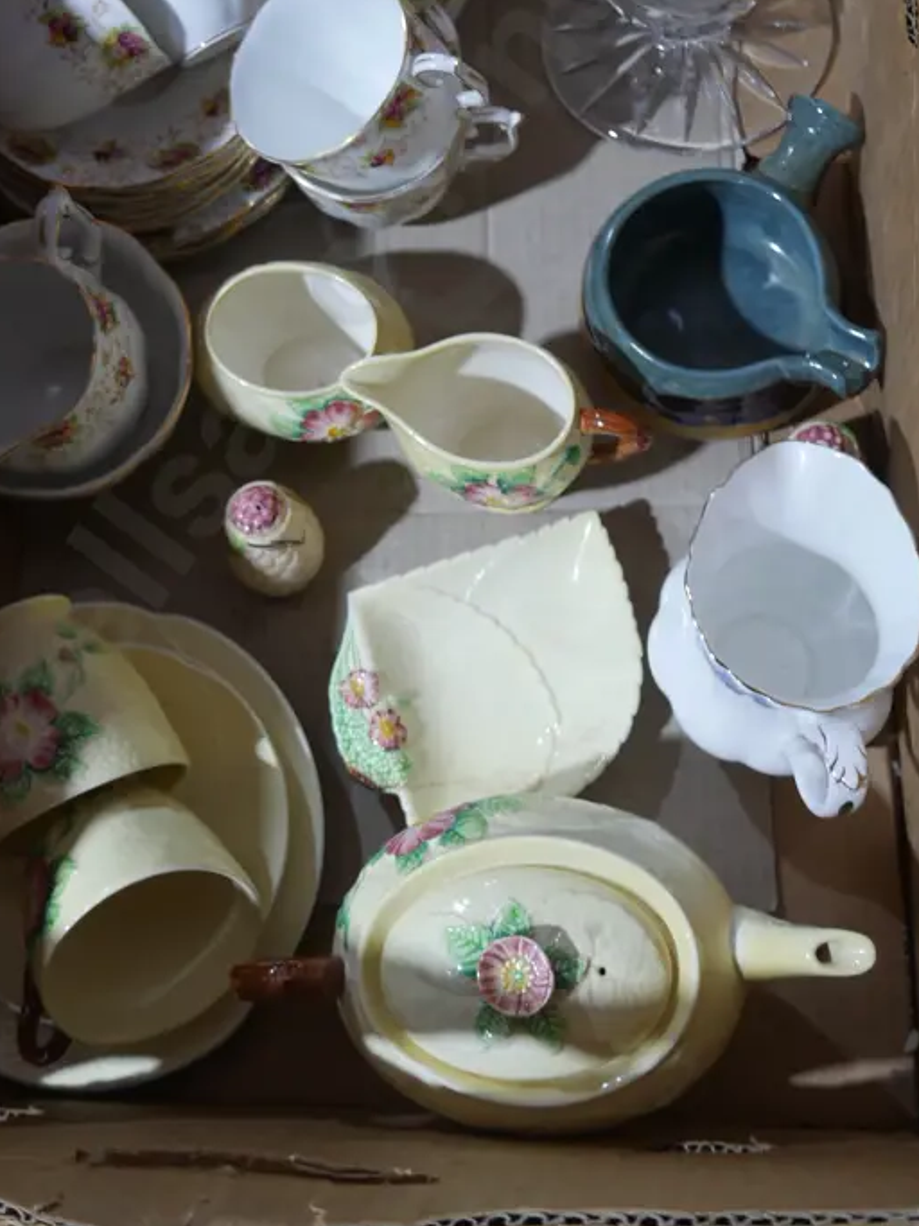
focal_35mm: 45
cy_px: 343
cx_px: 307
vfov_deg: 41.1
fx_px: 1593
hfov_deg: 31.9
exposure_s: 1/60
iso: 500
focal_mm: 15
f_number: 3.6
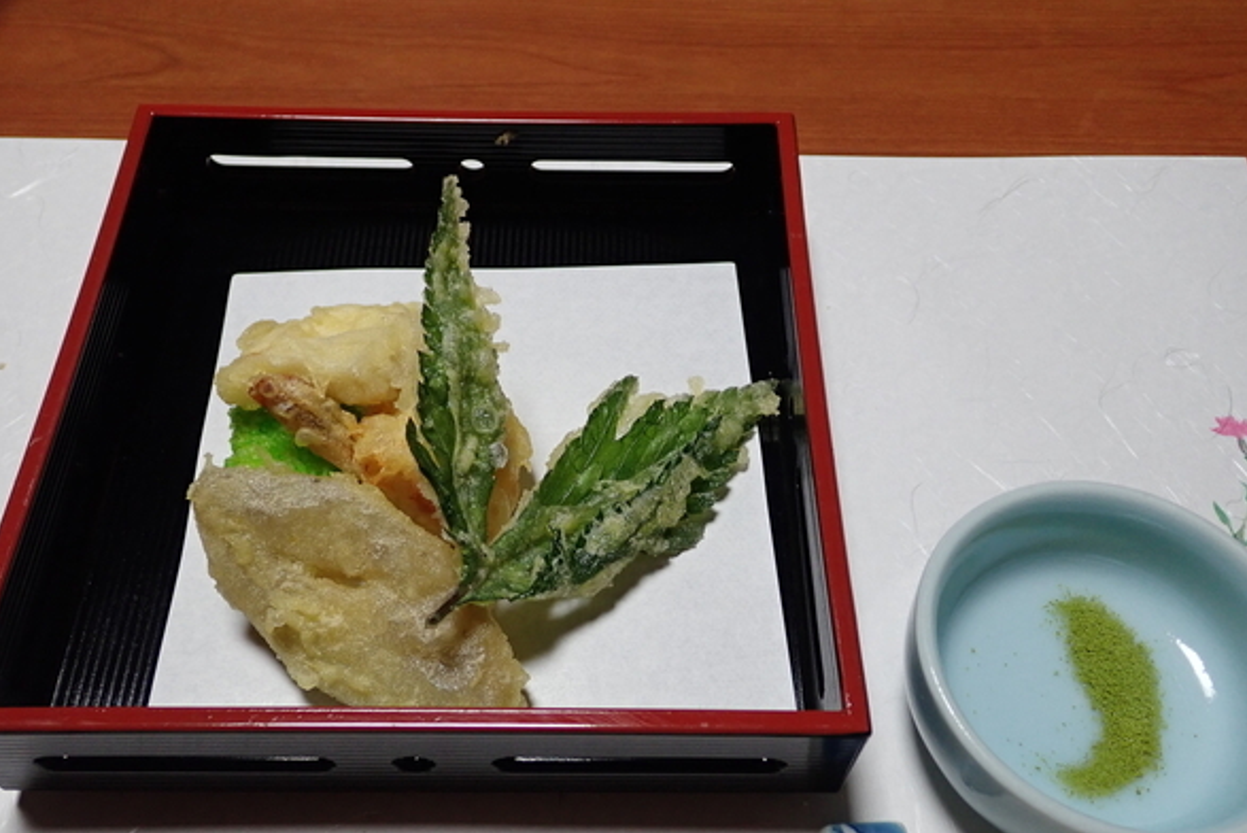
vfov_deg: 38.9
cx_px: 620
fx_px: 1178
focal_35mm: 34
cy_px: 444
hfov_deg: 55.8
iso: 250
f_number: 2.4
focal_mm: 5.87
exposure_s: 1/30
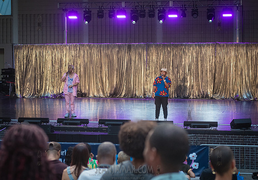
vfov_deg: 14.5
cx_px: 101
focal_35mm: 97
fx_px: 705
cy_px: 87
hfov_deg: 20.7
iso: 2000
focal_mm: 80
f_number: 3.5
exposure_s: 1/1000
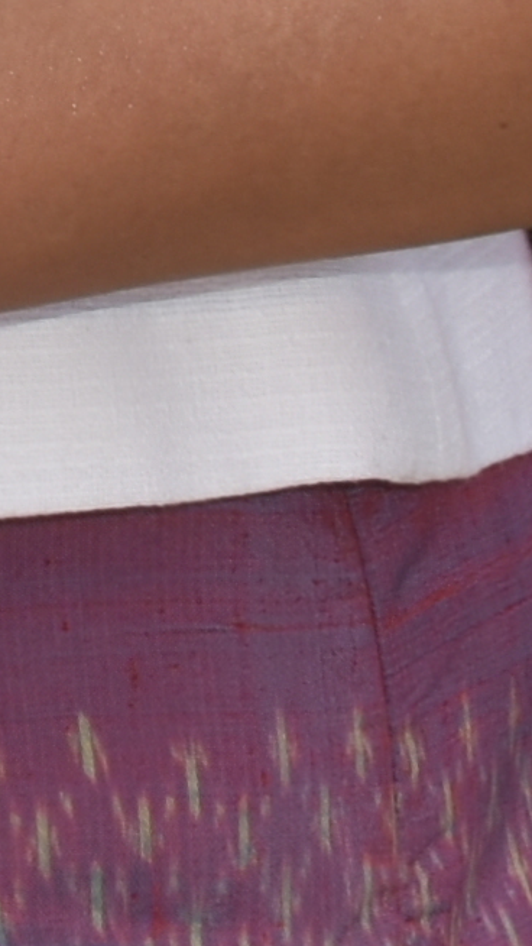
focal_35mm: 317
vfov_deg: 6.4
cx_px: -1693
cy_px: -1554
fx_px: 7948
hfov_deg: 3.6
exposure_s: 1/200
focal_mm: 22
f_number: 9
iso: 100
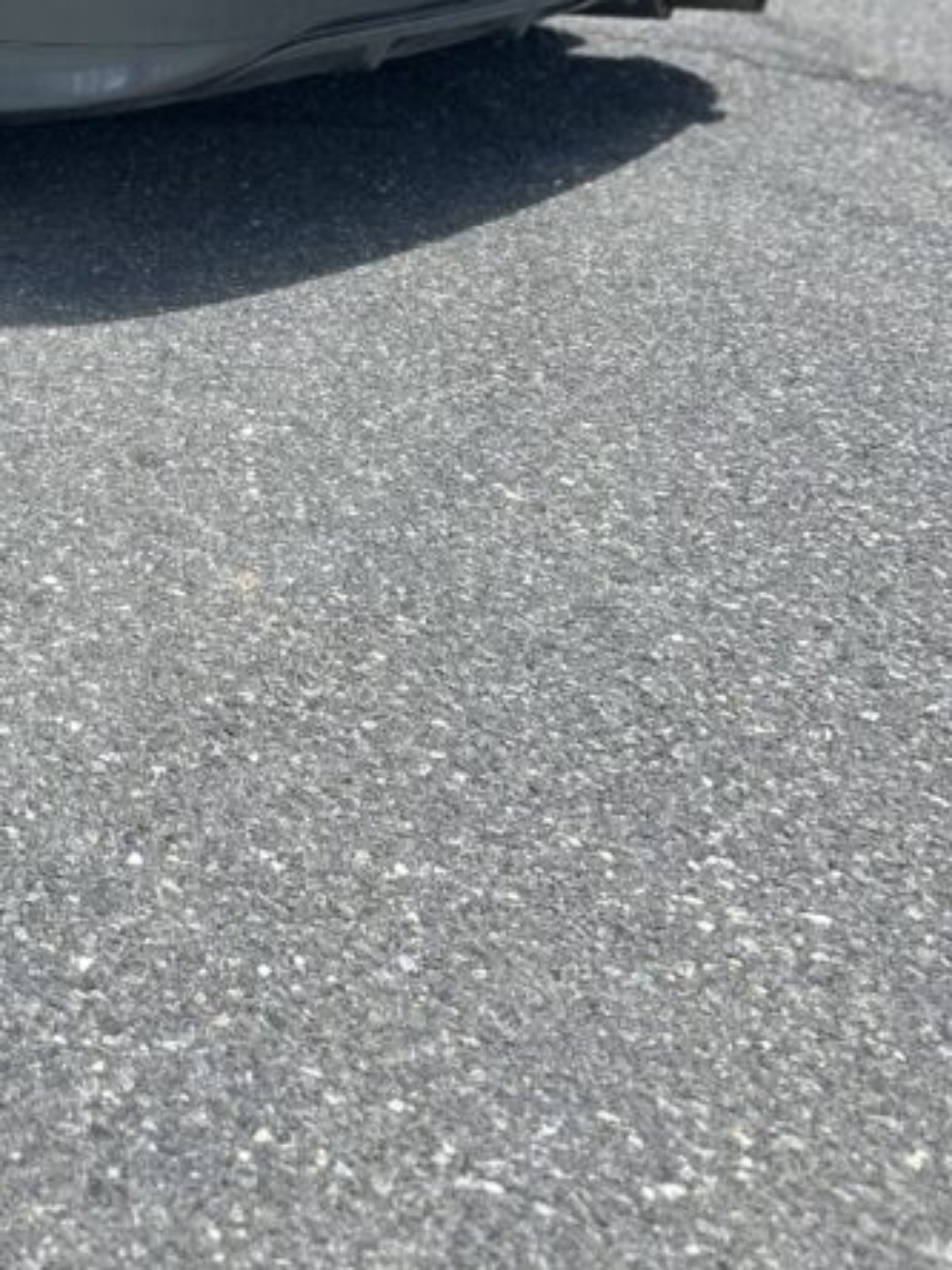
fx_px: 2200
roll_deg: -1.0
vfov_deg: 29.0
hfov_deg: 22.8
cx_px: -140
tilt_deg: -7.1
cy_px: -143
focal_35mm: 60
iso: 50
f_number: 1.5
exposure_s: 1/2695
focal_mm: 5.7
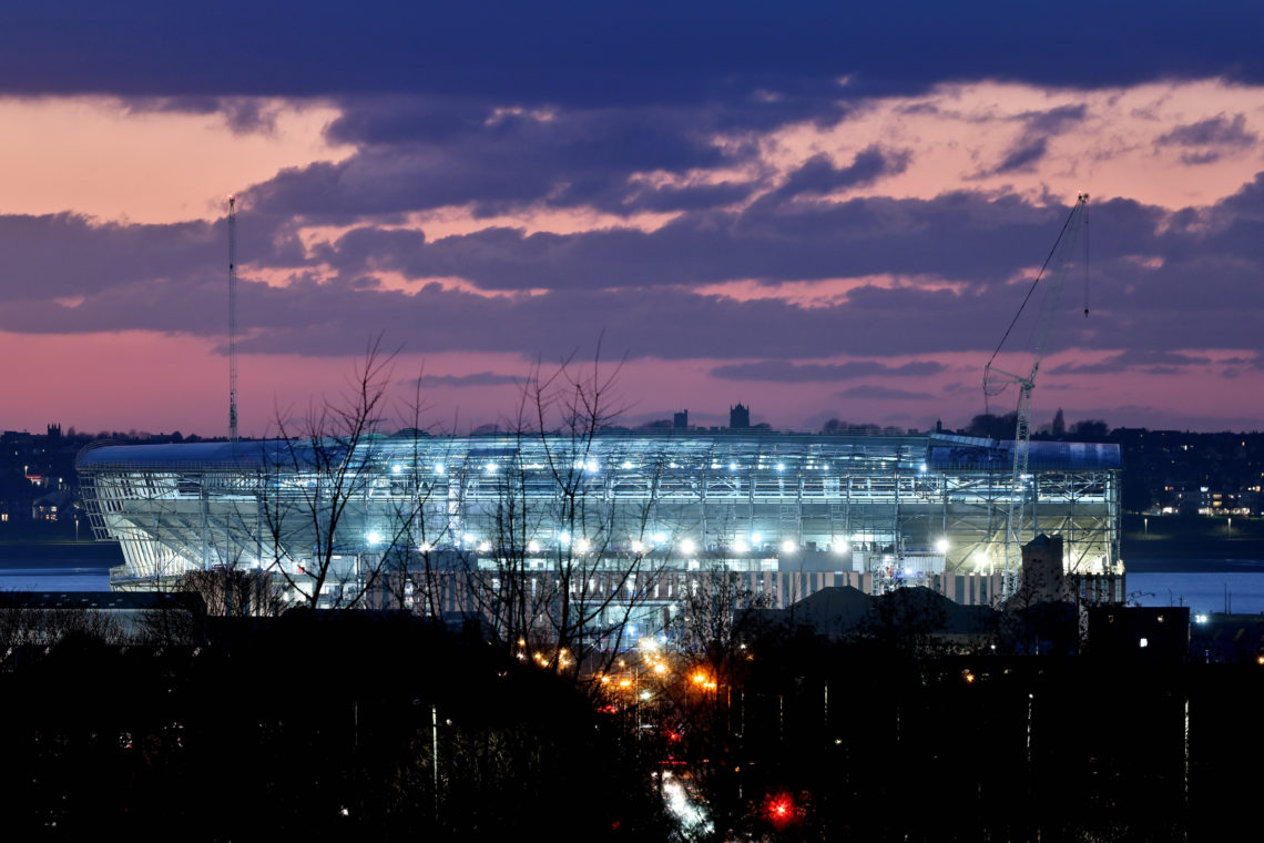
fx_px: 7022
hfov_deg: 10.3
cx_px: 632
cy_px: 422
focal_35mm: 200
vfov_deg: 6.9
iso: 100
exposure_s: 1
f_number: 5.6
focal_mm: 200
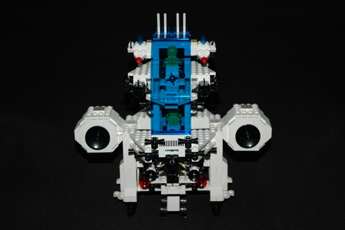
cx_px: 172
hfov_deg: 27.0
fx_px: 718
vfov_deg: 18.2
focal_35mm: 75
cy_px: 115
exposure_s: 1/60
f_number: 4.5
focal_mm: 50
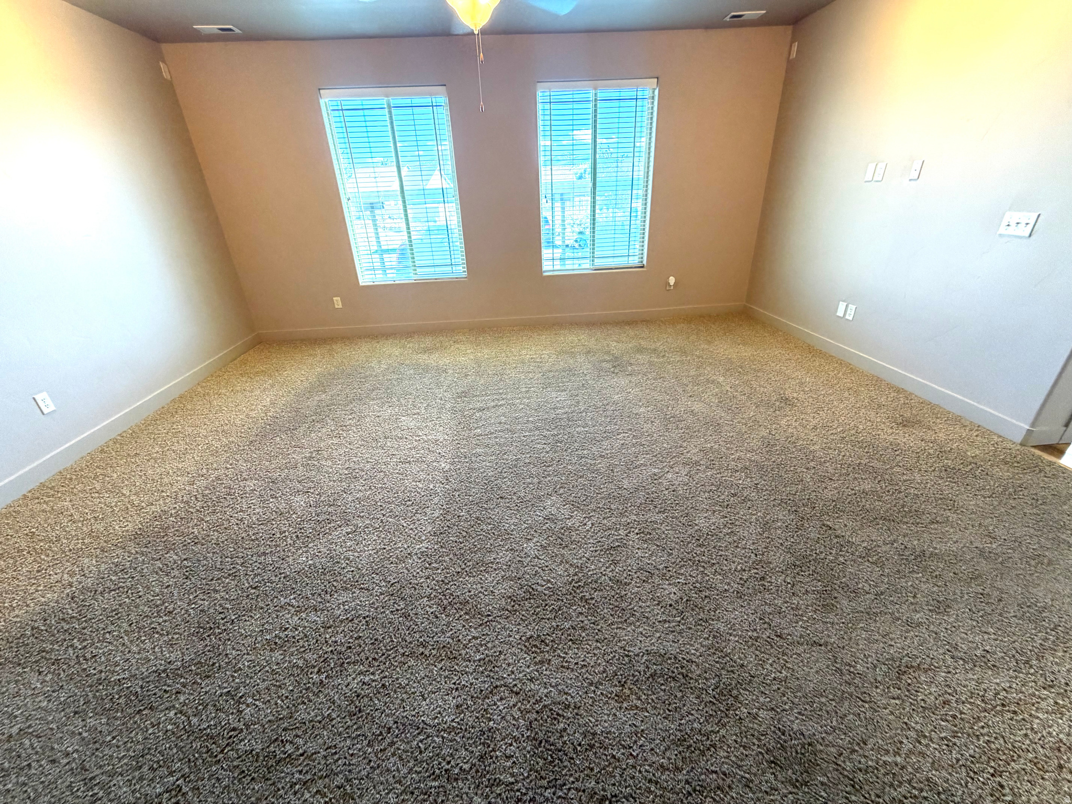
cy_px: 402
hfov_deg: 102.1
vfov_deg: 85.7
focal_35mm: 14
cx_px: 536
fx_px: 434
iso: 200
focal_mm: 2.22
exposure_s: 1/60
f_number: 2.2
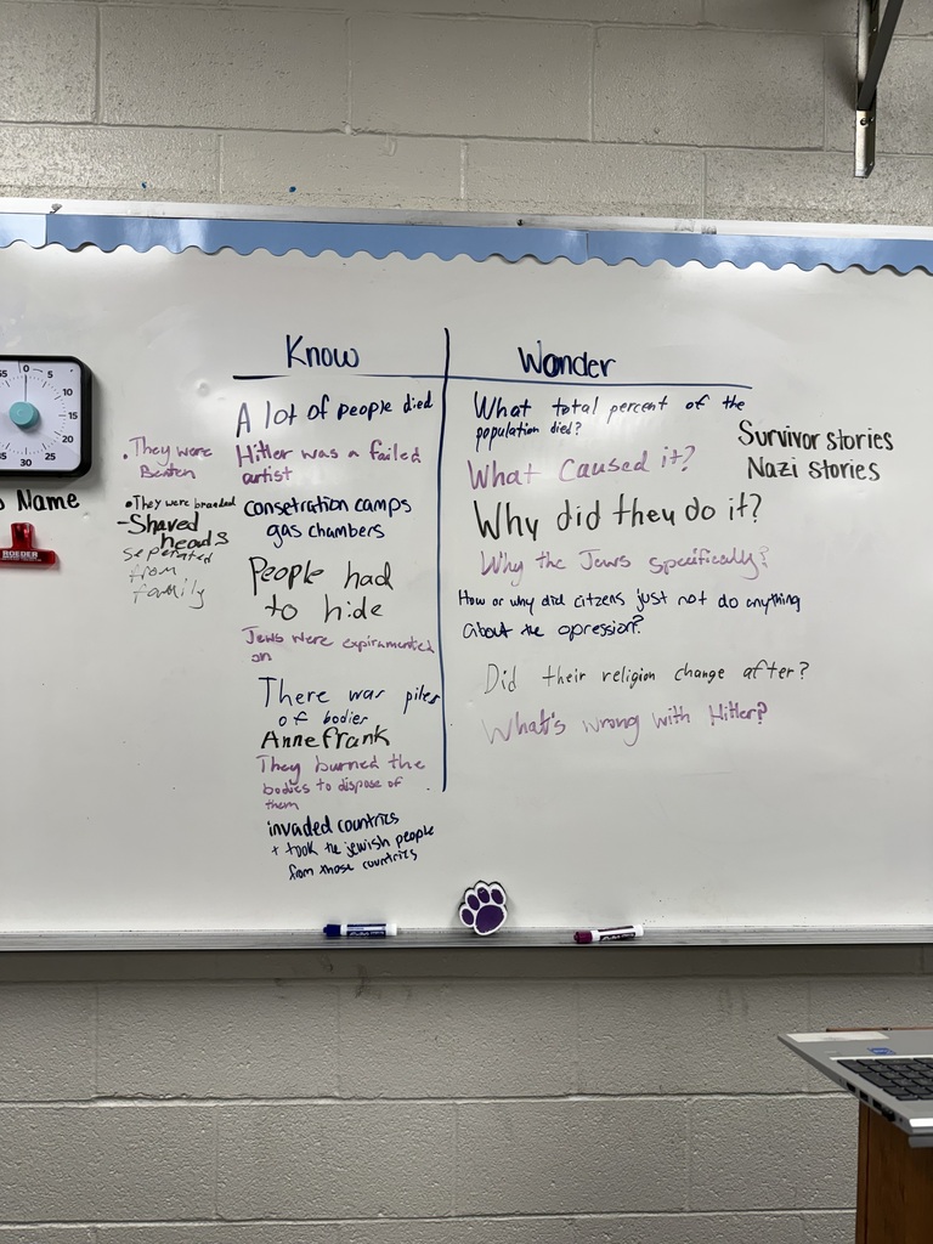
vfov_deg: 71.6
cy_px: 622
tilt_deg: -1.1
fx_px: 862
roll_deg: -0.9
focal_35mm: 24
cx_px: 466
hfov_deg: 56.8
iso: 64
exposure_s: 1/120
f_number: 1.78
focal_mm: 6.76
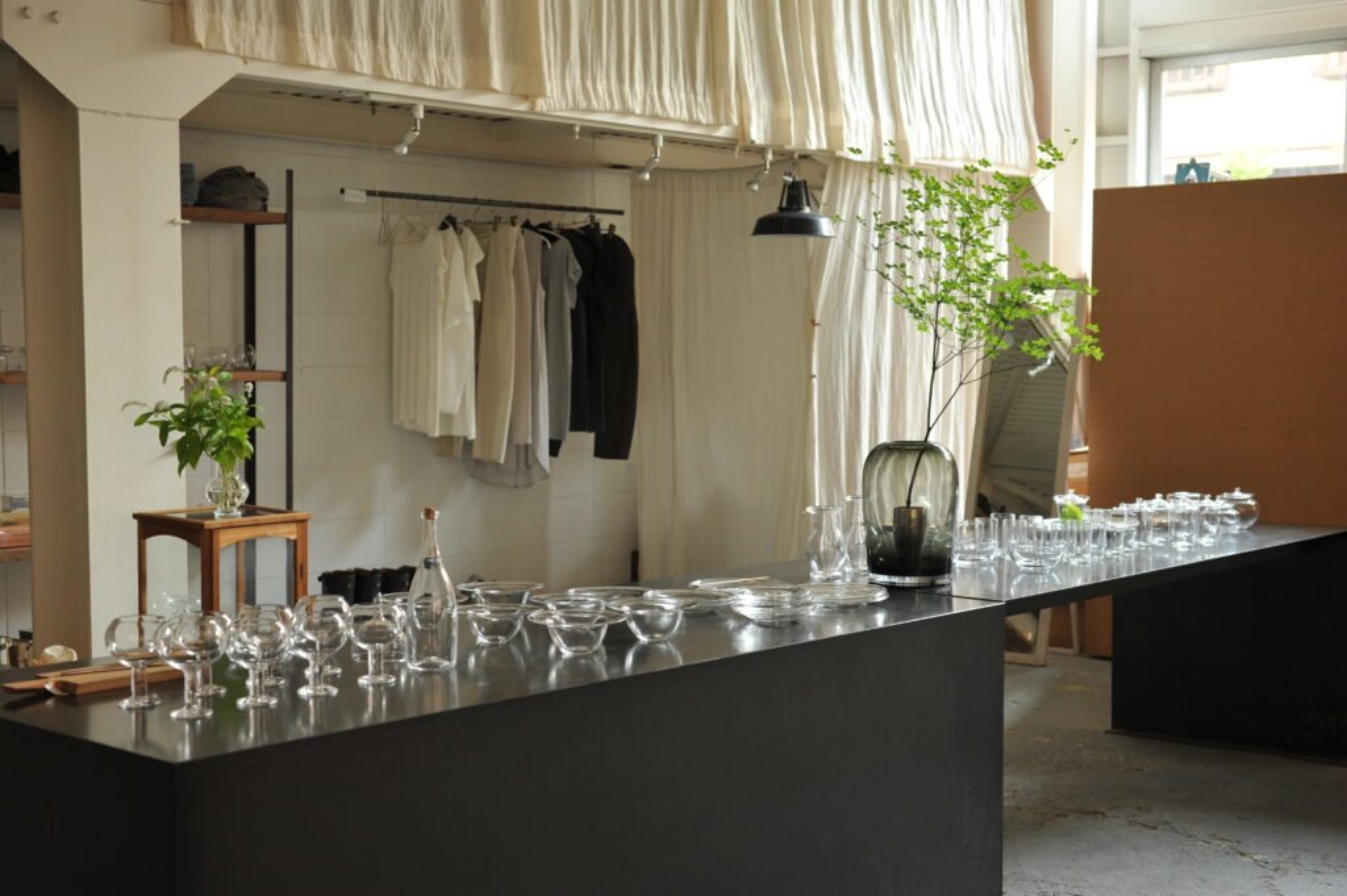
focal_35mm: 50
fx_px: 1869
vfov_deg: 26.9
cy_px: 448
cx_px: 674
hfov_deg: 39.6
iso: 500
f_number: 5
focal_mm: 50
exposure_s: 1/20
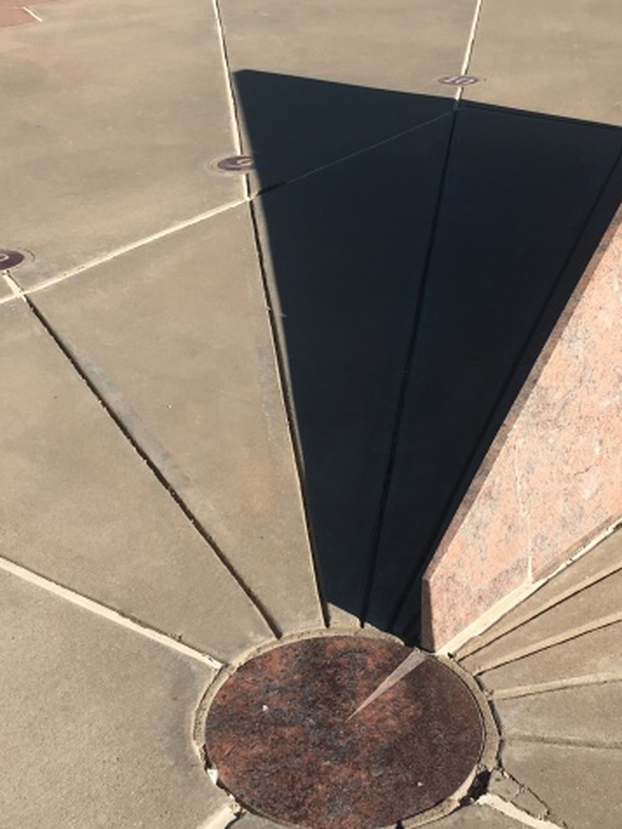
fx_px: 1246
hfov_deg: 28.0
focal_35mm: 52
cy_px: 276
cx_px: 326
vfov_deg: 36.4
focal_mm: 4.15
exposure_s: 1/1876
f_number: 2.2
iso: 25
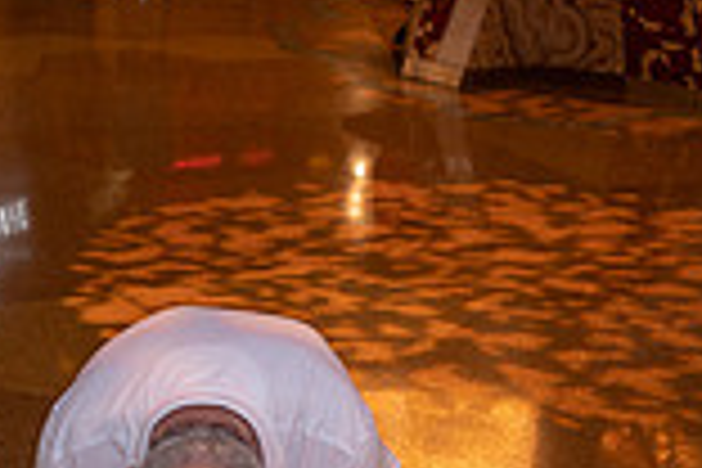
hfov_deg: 22.2
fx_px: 1735
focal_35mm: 89
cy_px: 522
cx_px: 50
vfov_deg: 15.0
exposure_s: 1/60
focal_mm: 24
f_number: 4
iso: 800
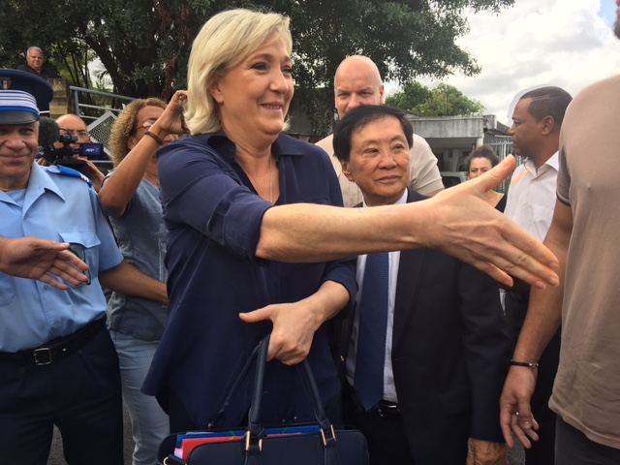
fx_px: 519
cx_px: 310
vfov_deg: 48.2
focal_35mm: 29
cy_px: 232
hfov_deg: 61.7
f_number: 2.2
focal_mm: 4.15
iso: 25
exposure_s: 1/509
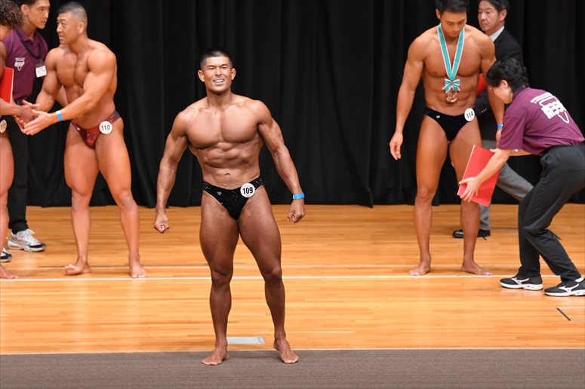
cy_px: 194
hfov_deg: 9.2
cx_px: 292
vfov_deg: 6.1
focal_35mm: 225
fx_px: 3655
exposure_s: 1/400
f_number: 5.6
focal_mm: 150
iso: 5000
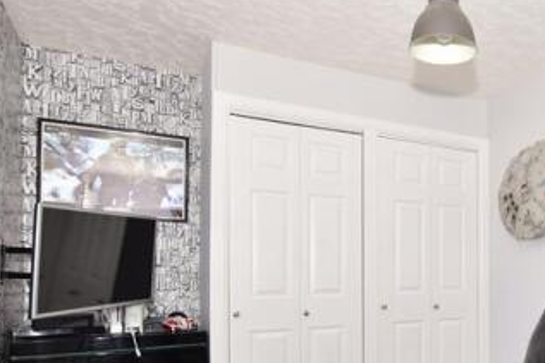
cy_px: 271
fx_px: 469
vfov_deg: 41.1
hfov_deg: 54.0
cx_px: 473
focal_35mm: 31
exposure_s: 1/200
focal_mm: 10
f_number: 11
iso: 400
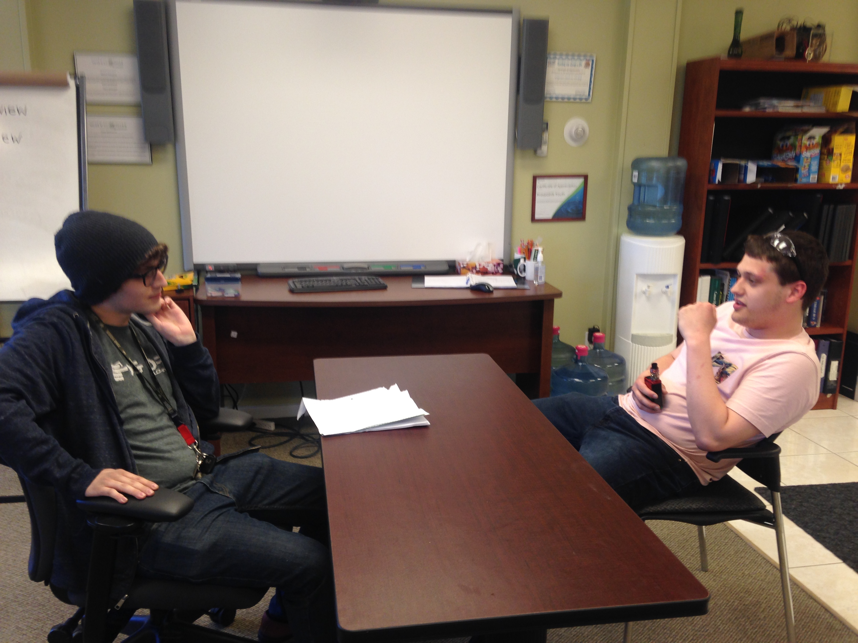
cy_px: 322
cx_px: 429
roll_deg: -0.4
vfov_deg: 42.9
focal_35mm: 33
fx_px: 818
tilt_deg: -14.4
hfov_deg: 55.4
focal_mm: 4.12
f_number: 2.4
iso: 50
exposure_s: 1/30
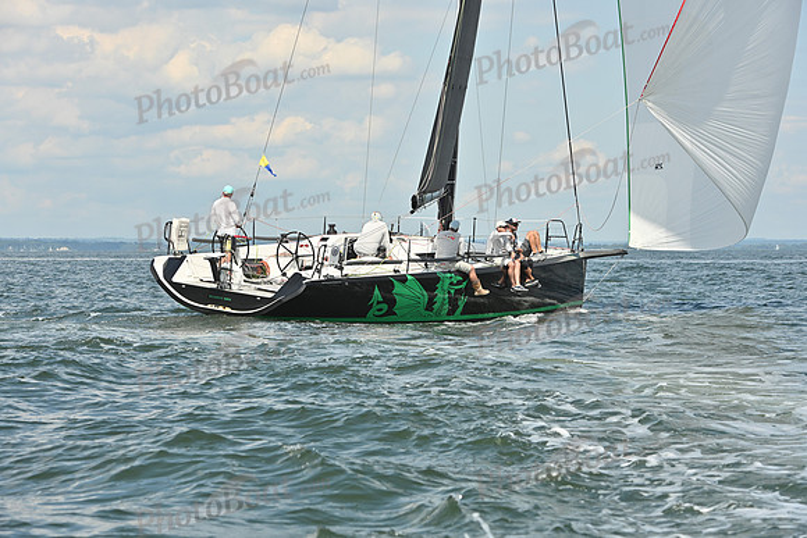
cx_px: 404
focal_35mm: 112
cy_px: 269
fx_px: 2511
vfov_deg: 12.2
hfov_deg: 18.3
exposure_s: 1/1600
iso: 320
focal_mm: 112
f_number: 6.3
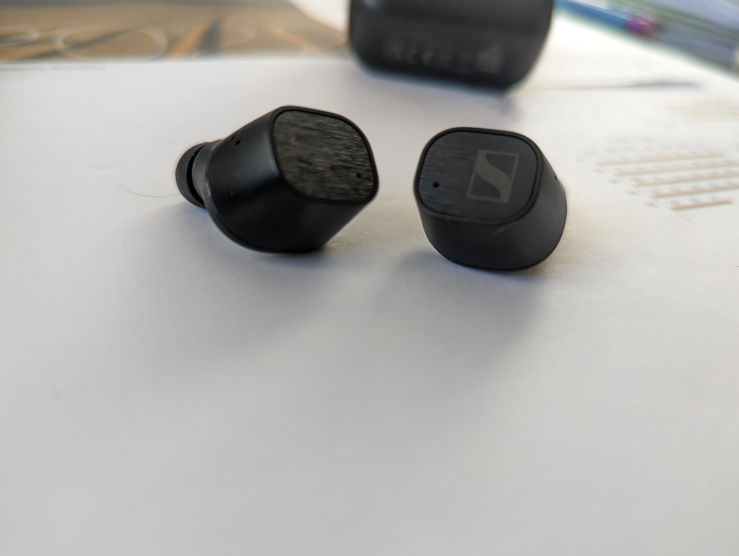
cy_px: 278
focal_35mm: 24
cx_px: 370
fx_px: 513
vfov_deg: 56.9
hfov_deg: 71.5
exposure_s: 1/120
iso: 47
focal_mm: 6.81
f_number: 1.85
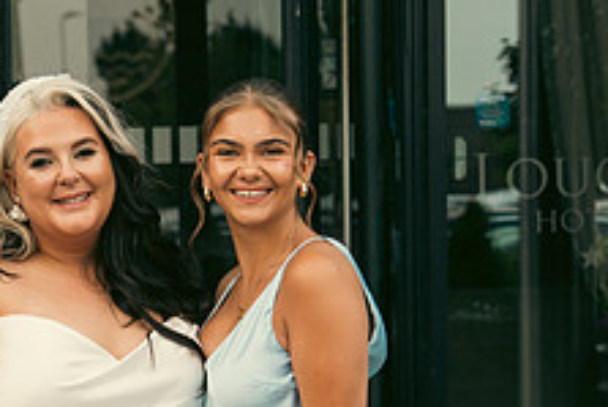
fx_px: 2907
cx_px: 117
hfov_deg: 11.9
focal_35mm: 172
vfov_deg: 8.0
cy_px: 408
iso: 125
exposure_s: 1/250
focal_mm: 66
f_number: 5
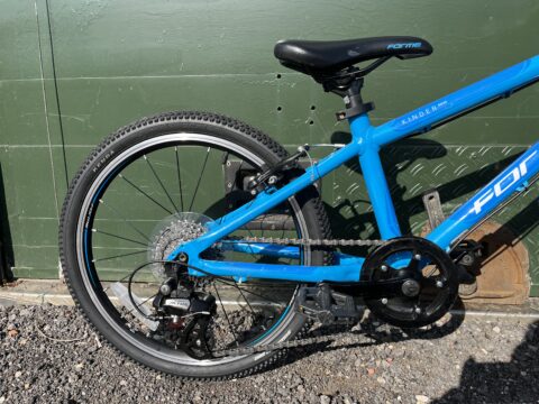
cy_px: 202
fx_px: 405
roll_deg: +1.7
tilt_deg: -12.5
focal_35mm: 26
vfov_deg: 53.1
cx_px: 270
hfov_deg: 67.3
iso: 50
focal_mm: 5.1
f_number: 1.6
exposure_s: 1/2062
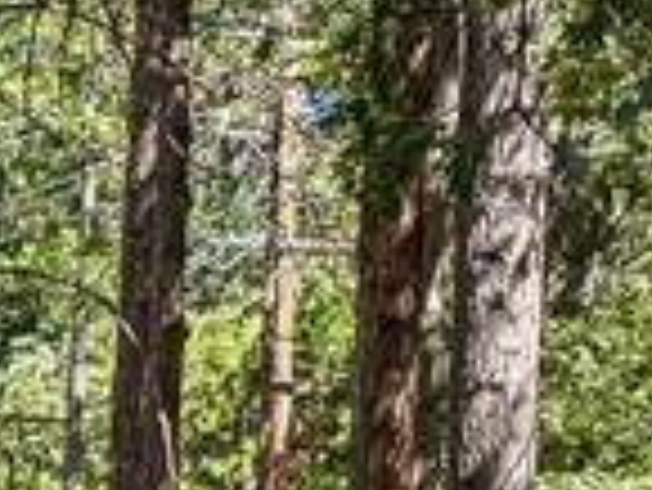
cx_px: -508
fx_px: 3186
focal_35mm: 169
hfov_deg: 10.9
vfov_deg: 8.3
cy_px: 1034
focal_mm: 12.3
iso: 100
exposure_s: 1/25
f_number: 2.8
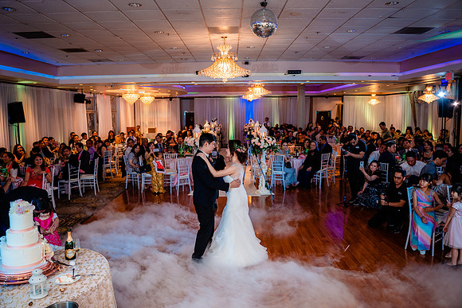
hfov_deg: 65.5
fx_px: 359
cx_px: 231
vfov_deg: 46.4
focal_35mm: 28
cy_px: 154
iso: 1000
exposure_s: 1/160
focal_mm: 28
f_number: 3.5
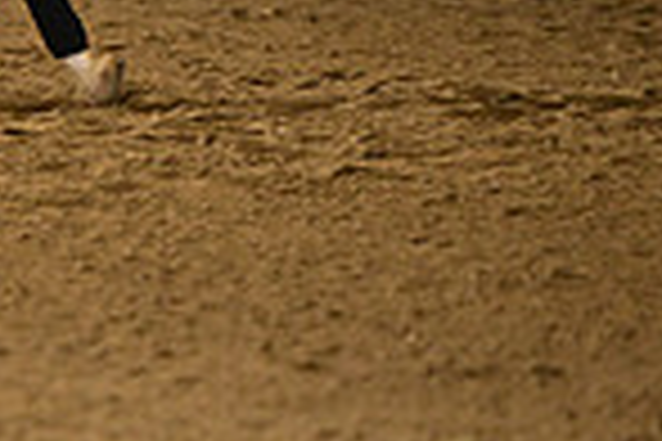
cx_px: -464
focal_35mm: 791
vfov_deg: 1.7
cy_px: -367
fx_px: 14544
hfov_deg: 2.6
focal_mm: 200
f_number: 4
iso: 2500
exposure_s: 1/200
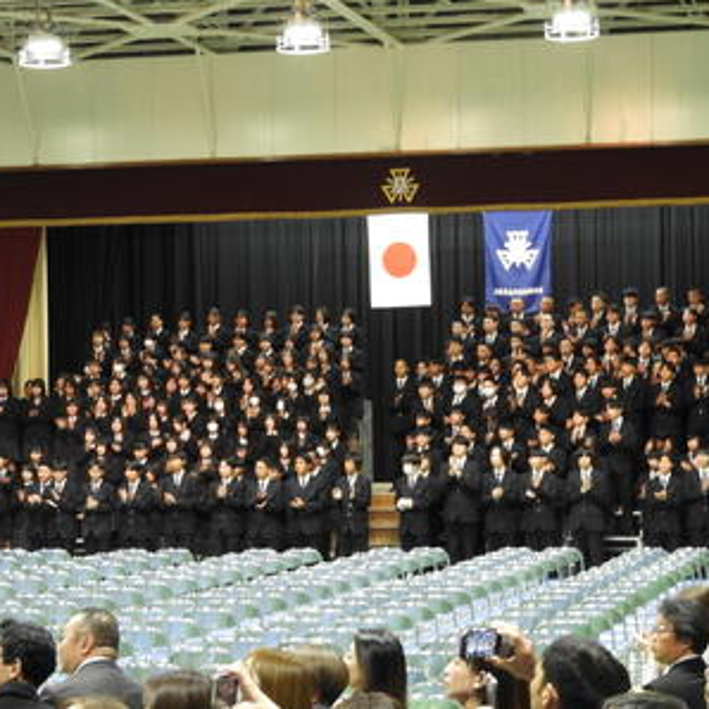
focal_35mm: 101
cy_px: 354
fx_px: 2340
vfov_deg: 17.2
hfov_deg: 17.2
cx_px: 409
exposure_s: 1/15
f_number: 4.5
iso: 640
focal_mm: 15.2
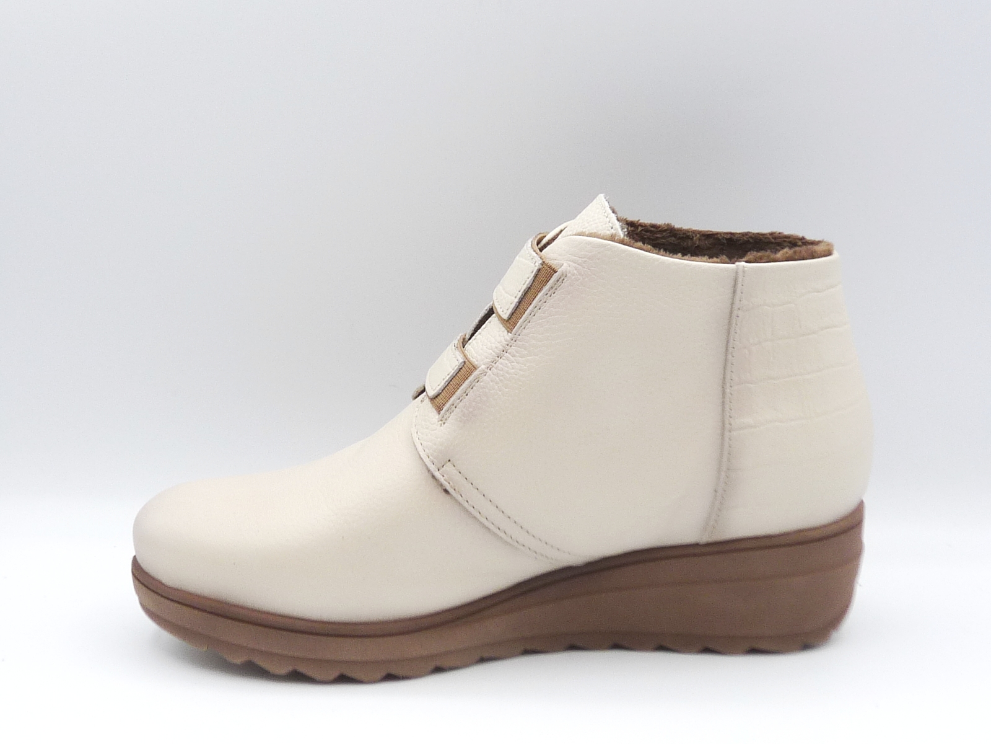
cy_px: 372
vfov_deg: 30.3
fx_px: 1374
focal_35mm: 48
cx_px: 496
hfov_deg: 39.7
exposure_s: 1/200
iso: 100
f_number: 4
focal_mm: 4.8
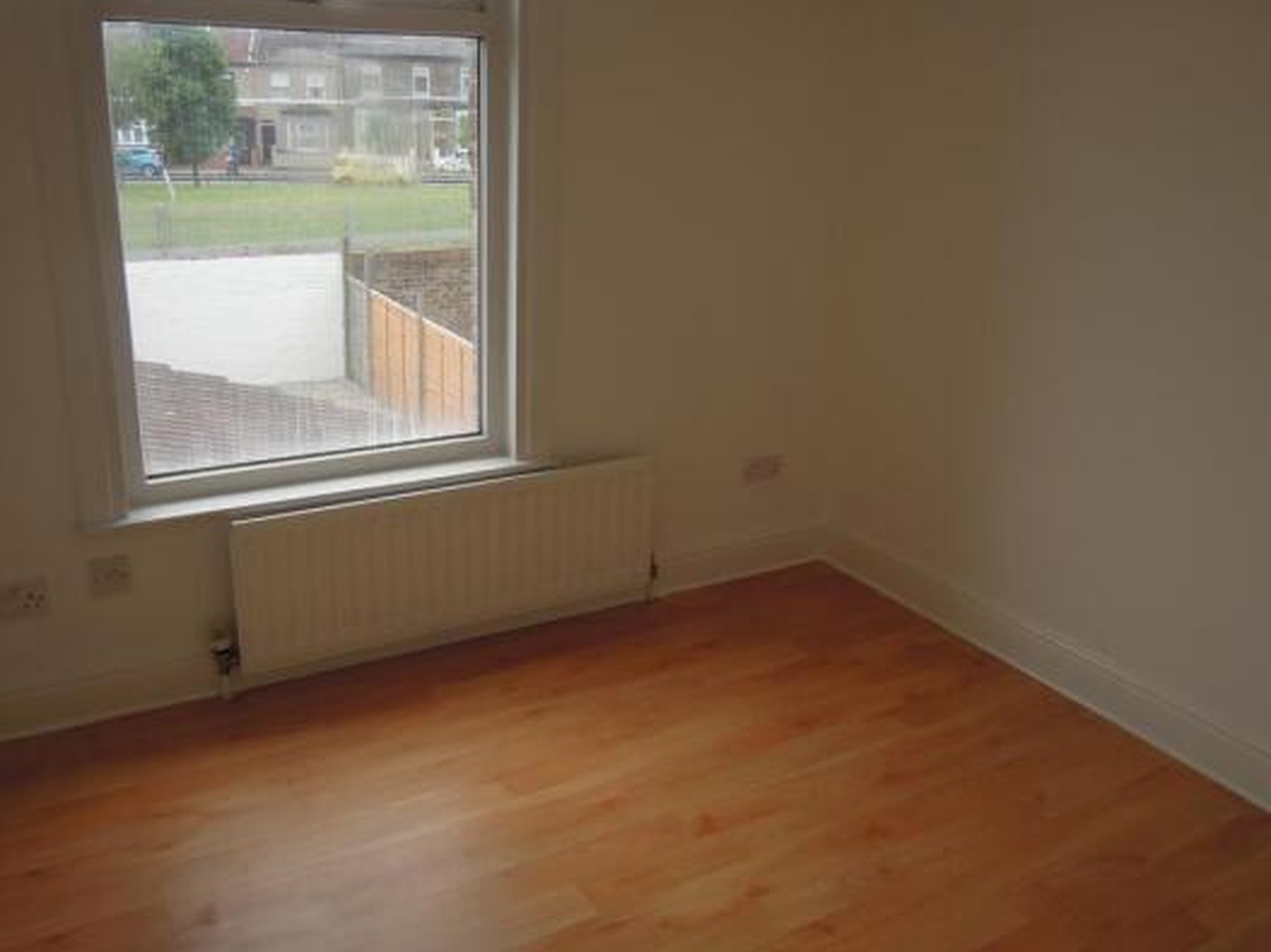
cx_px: 585
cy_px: 440
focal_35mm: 31
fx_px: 1138
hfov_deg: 58.3
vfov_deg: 45.4
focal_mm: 5
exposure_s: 1/1000
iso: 160
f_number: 2.2
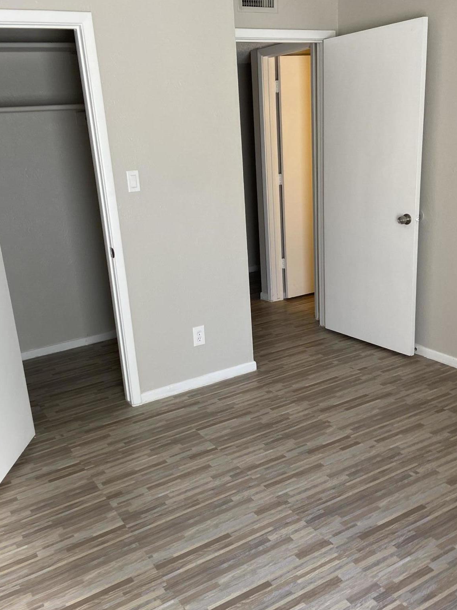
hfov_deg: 41.8
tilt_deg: -17.0
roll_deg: +3.8
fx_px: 598
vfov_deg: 53.9
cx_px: 218
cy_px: 321
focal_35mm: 34
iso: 64
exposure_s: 1/121
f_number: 1.8
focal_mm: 4.25
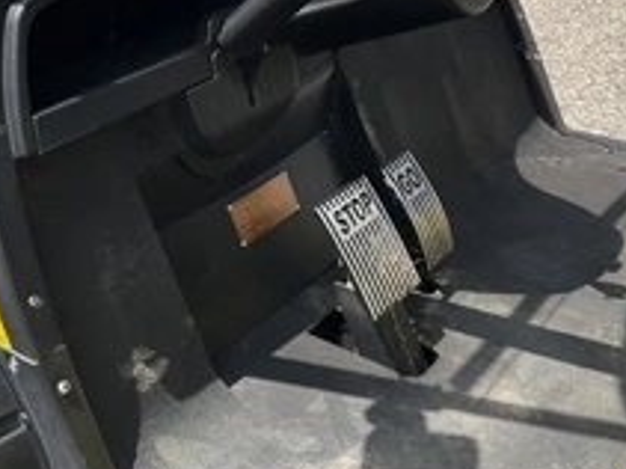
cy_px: 148
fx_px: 994
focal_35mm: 55
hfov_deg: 34.9
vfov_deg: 26.4
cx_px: 300
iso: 25
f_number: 1.8
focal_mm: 3
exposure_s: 1/1250
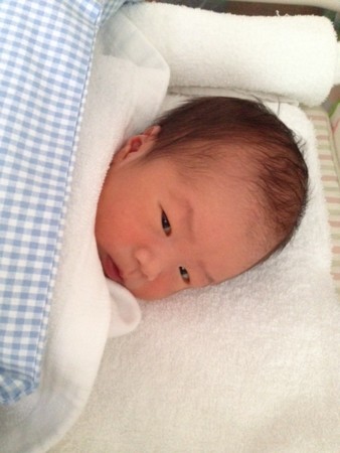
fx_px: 458
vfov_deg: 52.6
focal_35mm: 35
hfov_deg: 40.7
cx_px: 170
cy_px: 226
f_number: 2.4
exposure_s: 1/15
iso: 640
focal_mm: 4.28
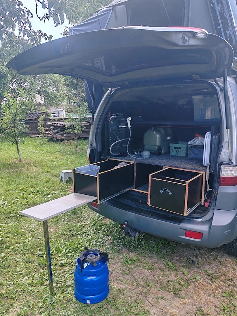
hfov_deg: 51.4
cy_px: 158
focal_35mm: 27
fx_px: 246
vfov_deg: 65.3
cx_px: 118
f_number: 1.9
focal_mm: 6.12
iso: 50
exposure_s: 1/150
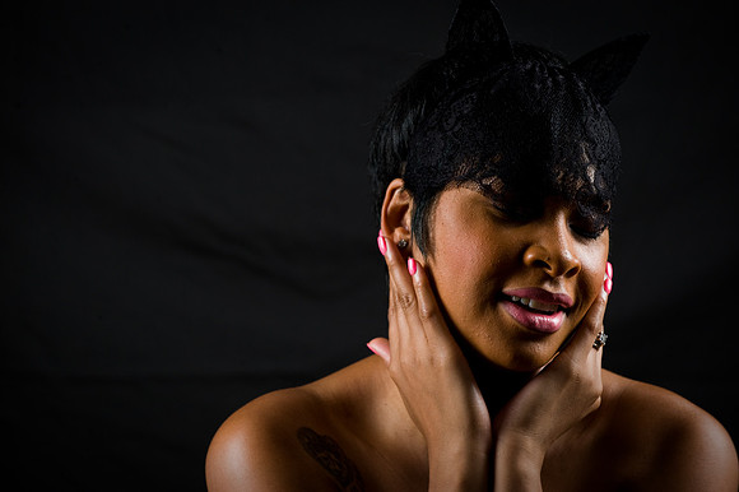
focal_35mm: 155
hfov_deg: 13.3
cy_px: 246
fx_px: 3180
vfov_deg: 8.8
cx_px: 370
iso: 200
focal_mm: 155
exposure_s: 1/125
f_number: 5.6
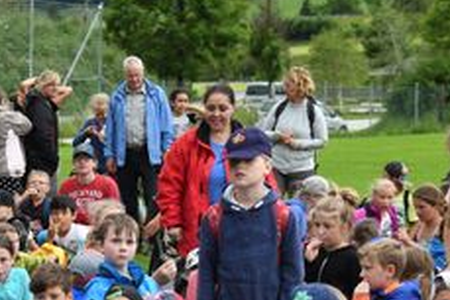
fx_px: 1926
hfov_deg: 13.1
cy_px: 289
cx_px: -37
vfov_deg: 8.9
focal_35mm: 154
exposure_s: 1/200
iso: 100
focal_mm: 46
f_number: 3.5
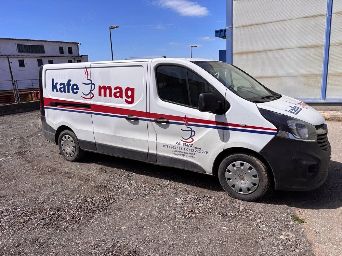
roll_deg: +3.6
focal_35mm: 26
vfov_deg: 53.1
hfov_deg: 67.3
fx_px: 257
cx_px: 171
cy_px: 128
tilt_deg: -12.8
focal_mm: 5.96
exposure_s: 1/3311
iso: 50
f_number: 1.6
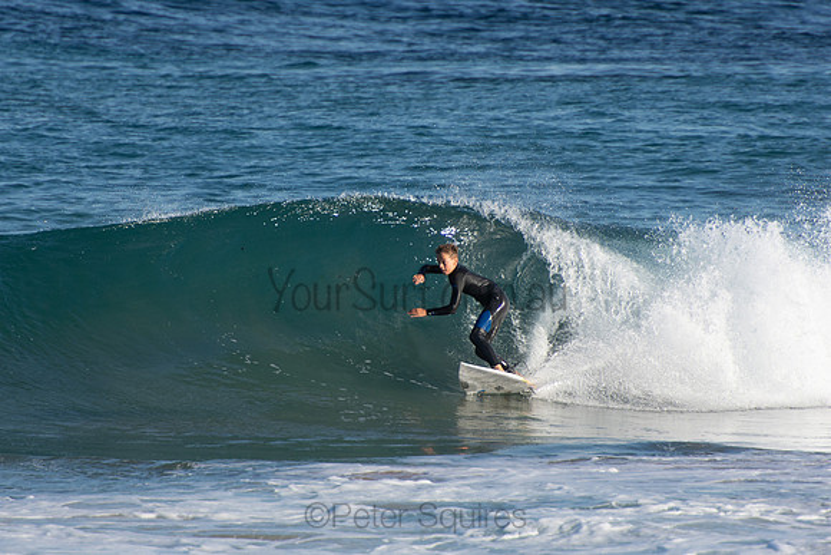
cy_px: 278
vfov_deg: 2.3
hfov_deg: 3.4
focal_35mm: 600
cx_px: 416
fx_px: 13853
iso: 220
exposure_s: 1/1000
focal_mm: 400
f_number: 5.6
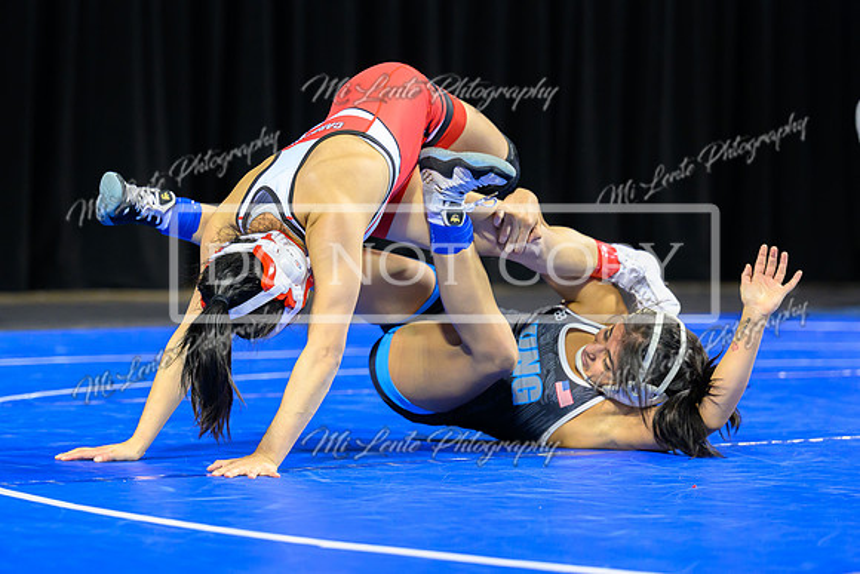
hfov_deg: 14.4
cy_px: 281
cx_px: 360
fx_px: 3403
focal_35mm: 142
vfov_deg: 9.6
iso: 3200
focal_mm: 115
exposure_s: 1/800
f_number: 2.8
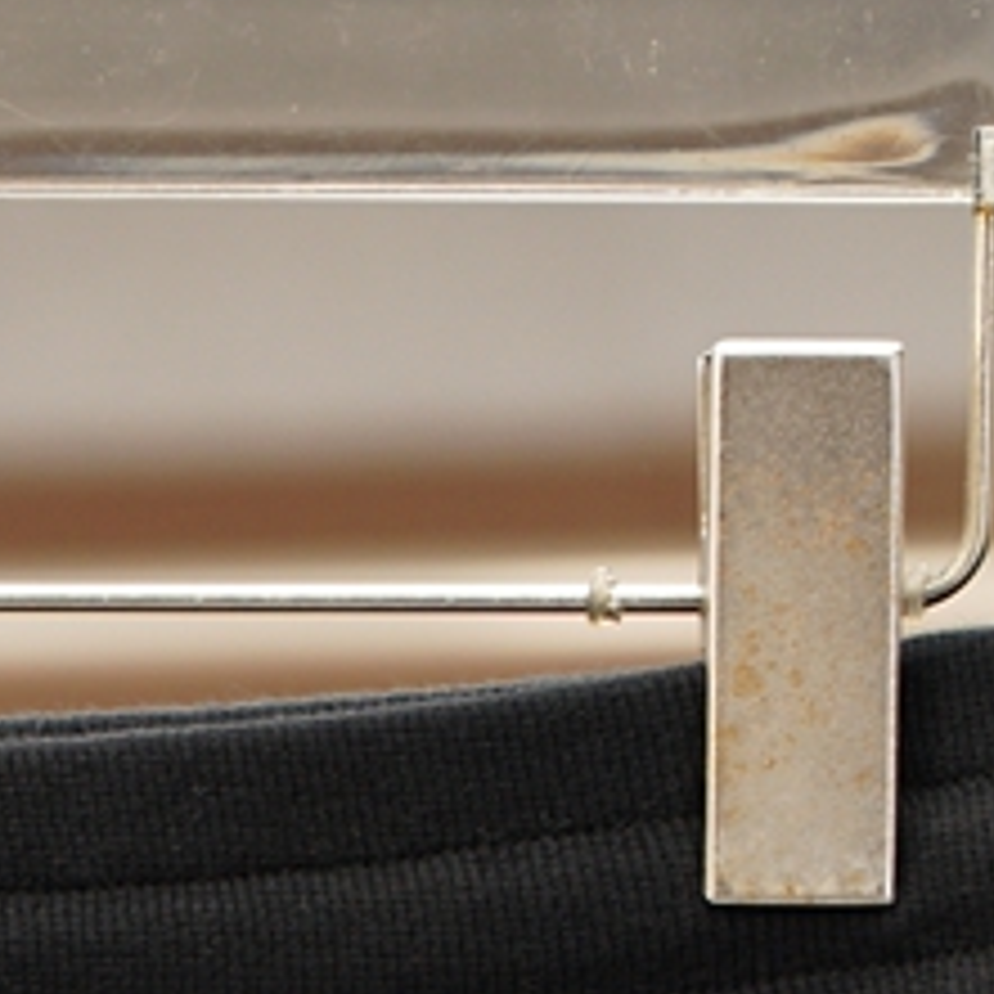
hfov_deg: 4.0
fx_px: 14164
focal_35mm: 436
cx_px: -351
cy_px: 1583
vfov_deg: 4.0
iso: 250
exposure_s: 1/125
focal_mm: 70
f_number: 3.5
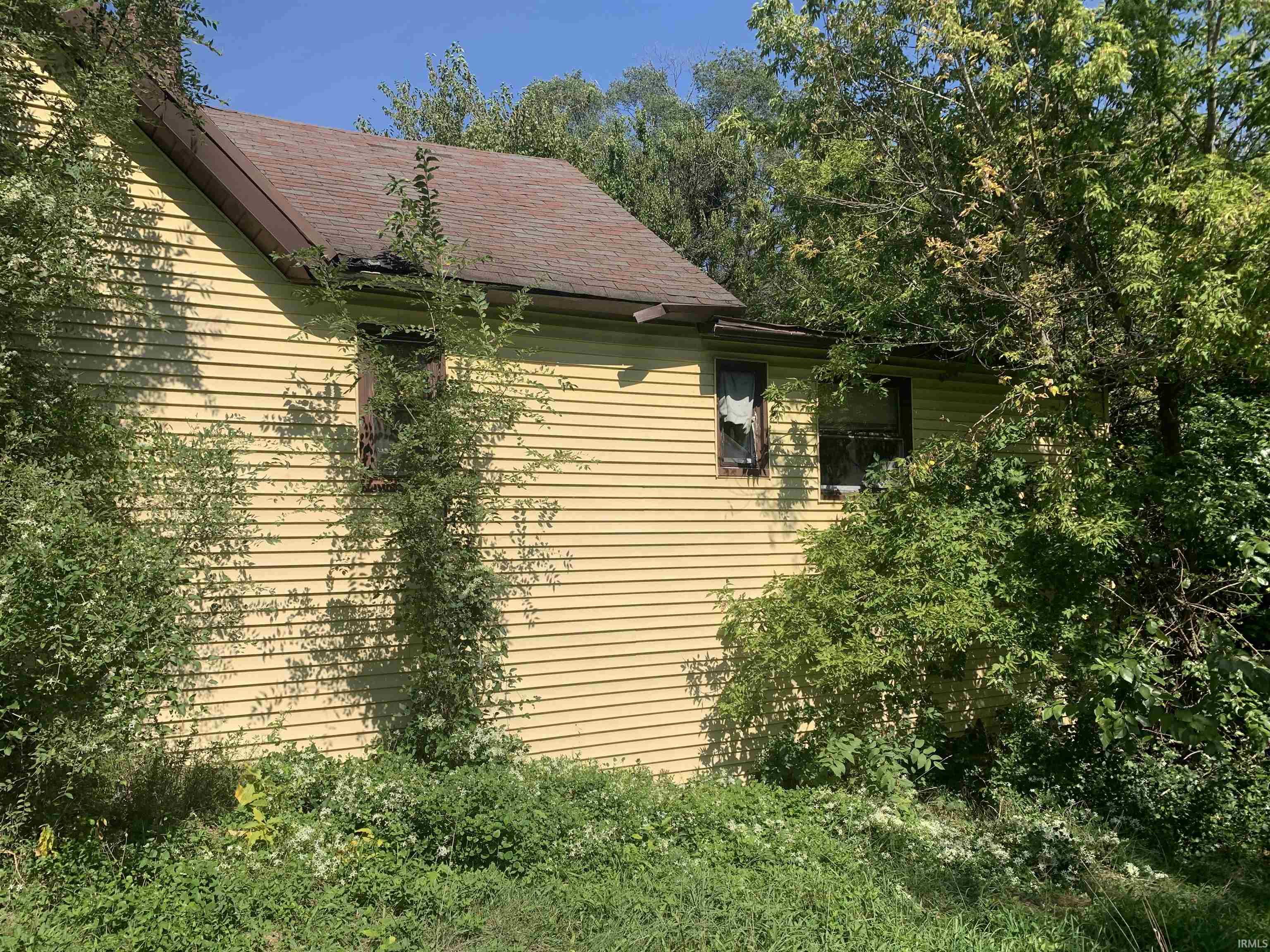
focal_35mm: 26
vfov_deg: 53.1
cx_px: 635
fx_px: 954
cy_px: 476
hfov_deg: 67.3
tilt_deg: +1.6
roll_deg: +0.3
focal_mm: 4.25
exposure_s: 1/2681
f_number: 1.8
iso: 25
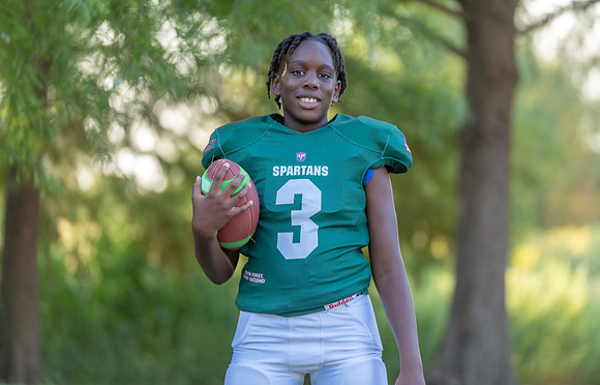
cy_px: 170
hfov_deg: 12.7
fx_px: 2704
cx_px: 322
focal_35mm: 164
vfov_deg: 8.1
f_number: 2.8
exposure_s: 1/320
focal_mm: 151
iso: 200
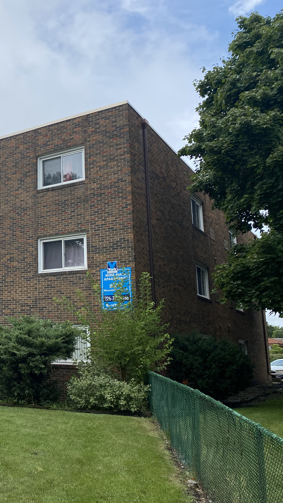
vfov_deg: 52.8
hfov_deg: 28.3
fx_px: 507
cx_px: -29
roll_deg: -0.1
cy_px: 251
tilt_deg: +11.1
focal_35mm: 38
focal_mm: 4.25
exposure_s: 1/4808
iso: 32
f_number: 1.8
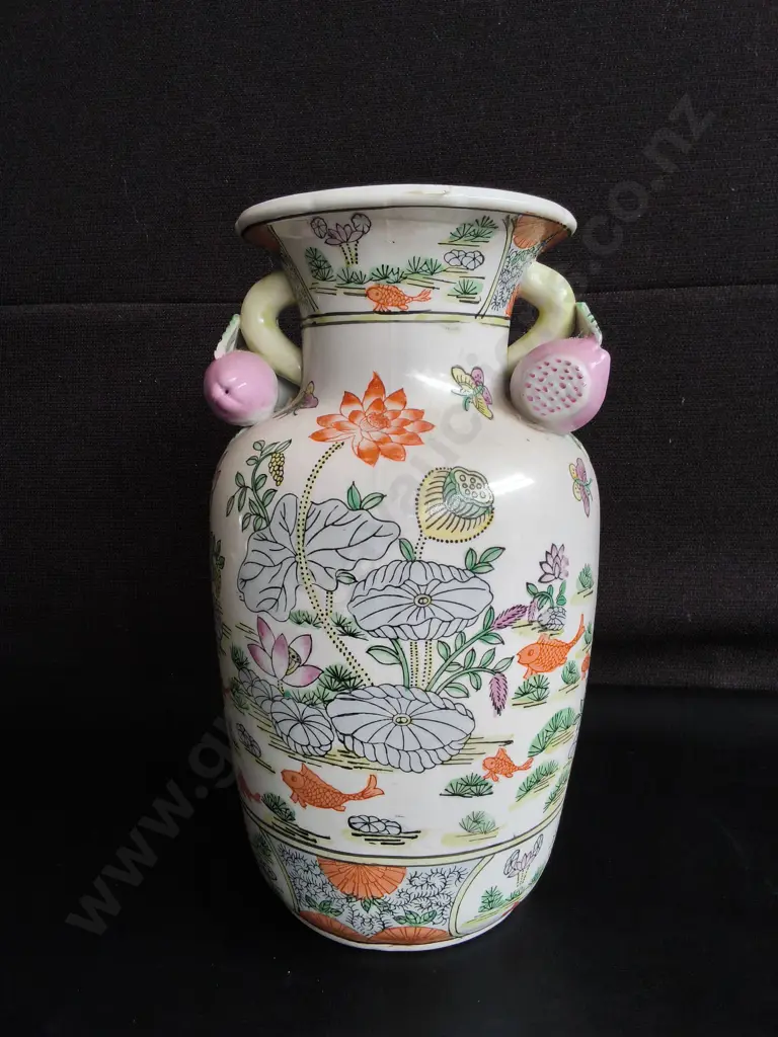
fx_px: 809
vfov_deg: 65.3
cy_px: 518
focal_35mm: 27
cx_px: 389
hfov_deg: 51.4
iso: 100
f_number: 2
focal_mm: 2.87
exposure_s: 1/100
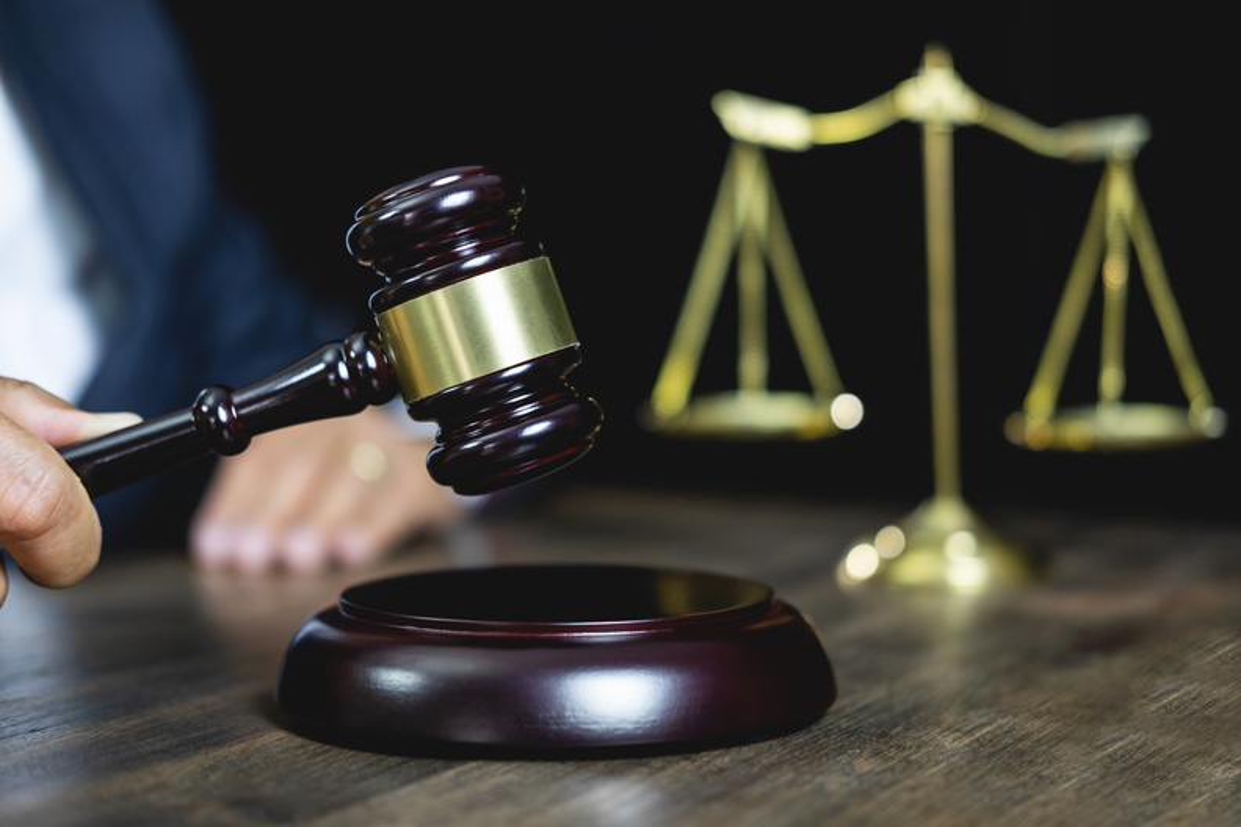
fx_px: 1827
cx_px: 620
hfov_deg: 37.5
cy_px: 414
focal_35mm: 53
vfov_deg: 25.5
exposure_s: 1/80
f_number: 2
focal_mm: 35
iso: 400
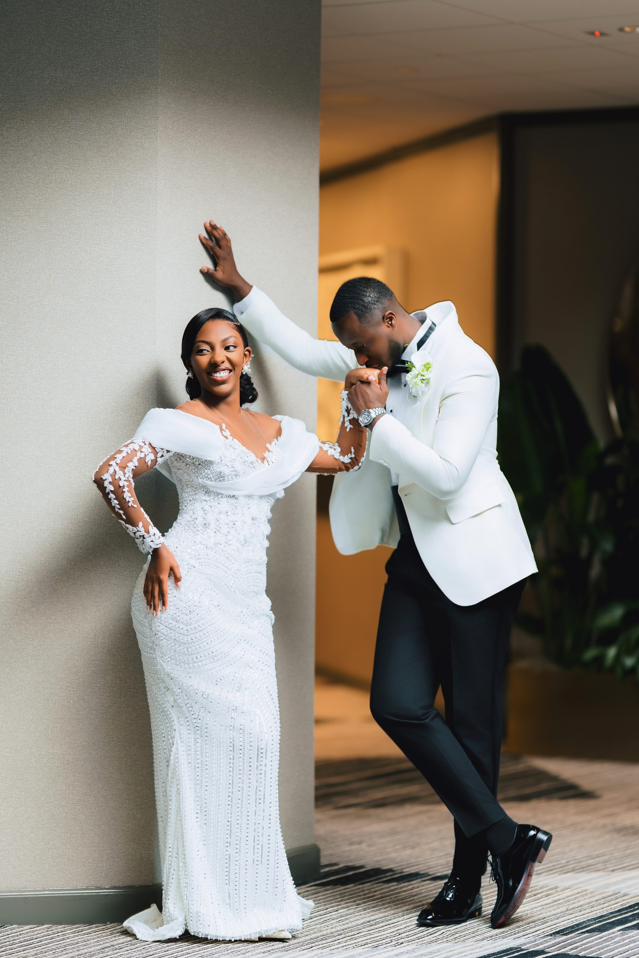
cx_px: 320
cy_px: 479
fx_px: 2795
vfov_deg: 19.5
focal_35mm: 105
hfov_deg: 13.0
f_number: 1.4
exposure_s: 1/80
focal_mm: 105
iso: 160
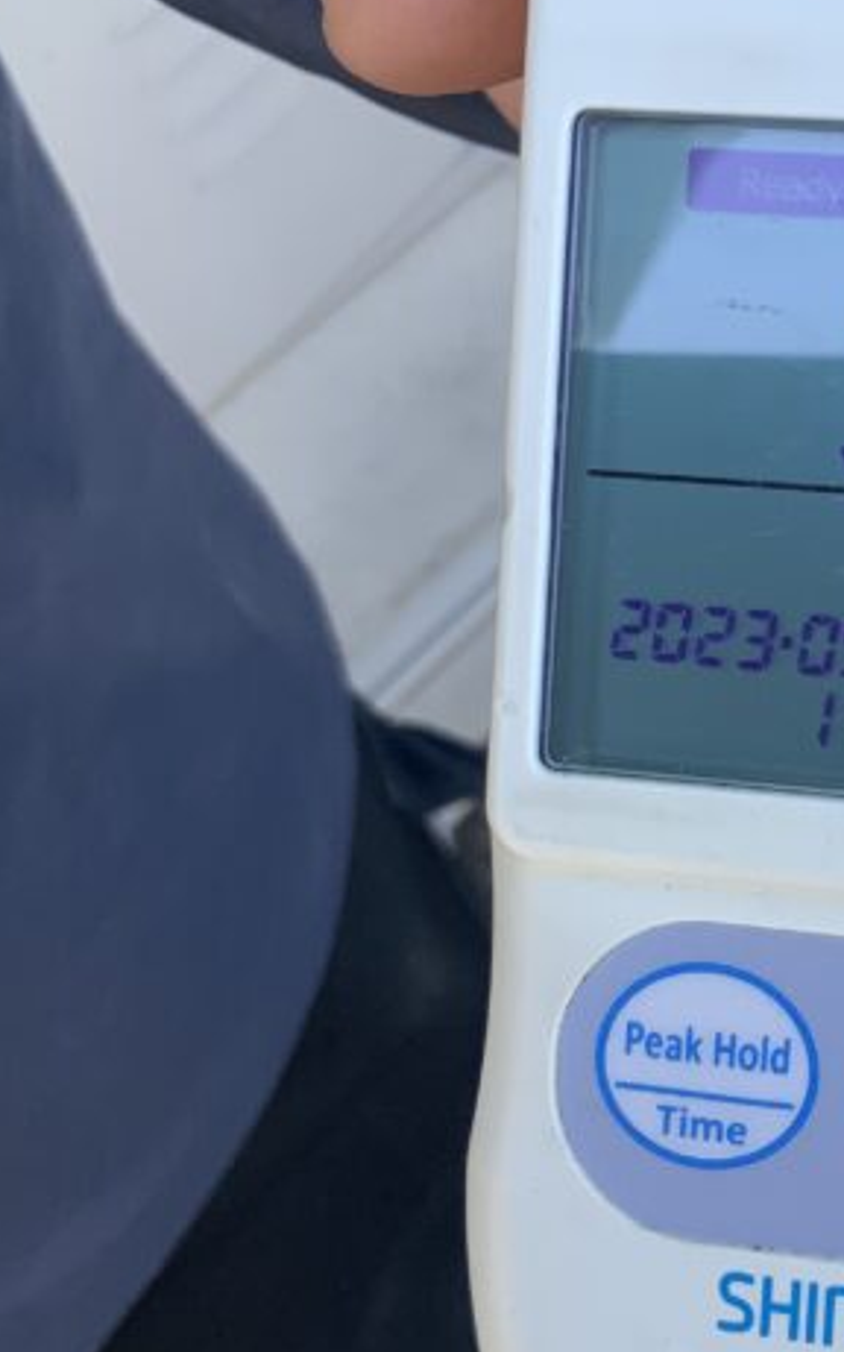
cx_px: 891
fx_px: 2356
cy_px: 610
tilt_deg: -49.5
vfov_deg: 32.0
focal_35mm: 64
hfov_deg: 19.6
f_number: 1.8
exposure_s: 1/251
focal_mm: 3
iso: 16
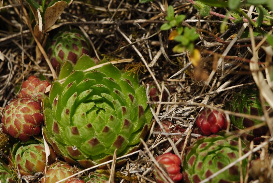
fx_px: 968
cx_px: 136
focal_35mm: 128
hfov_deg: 16.0
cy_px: 92
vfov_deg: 10.8
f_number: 8
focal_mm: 85
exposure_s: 1/250
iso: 100
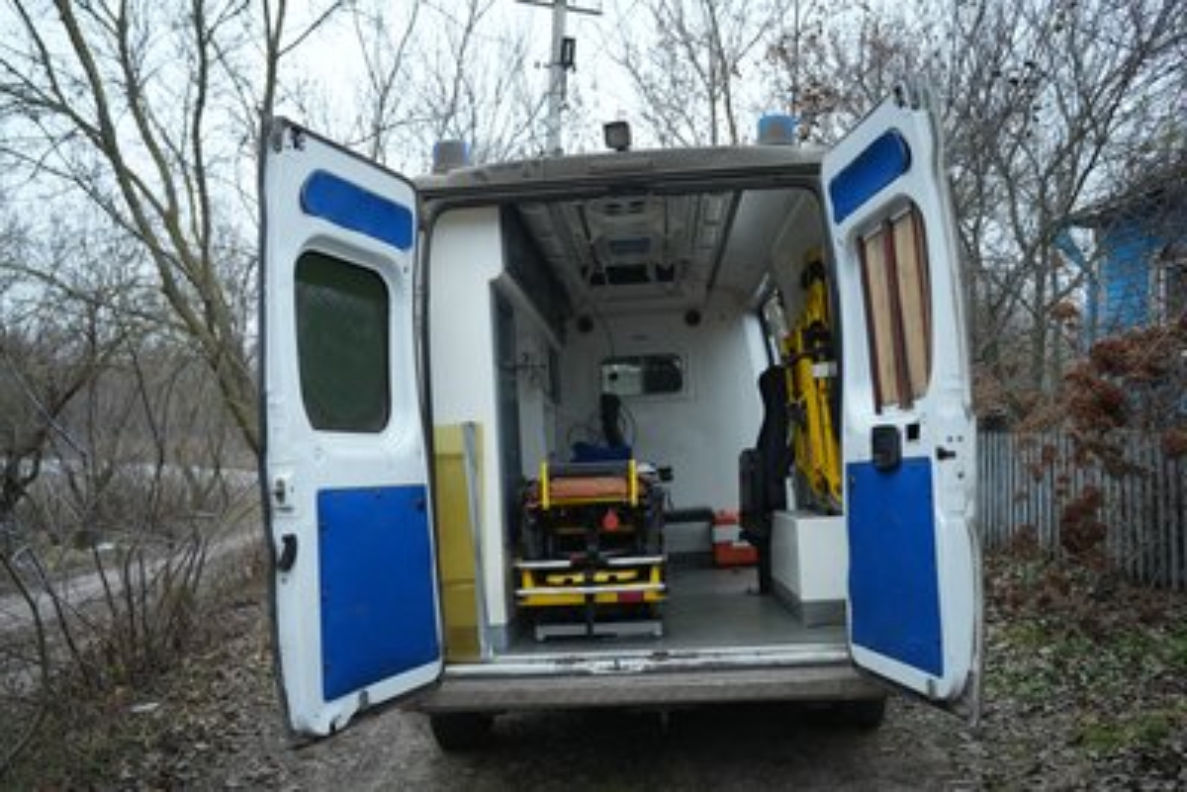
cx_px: 594
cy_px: 396
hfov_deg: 65.5
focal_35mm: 28
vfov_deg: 46.4
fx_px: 924
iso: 1250
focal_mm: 28
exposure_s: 1/500
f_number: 2.8
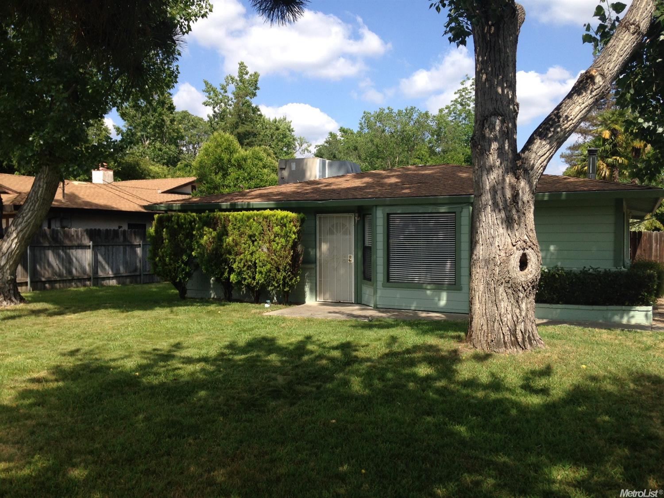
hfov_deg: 55.4
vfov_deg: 42.9
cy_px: 249
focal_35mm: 33
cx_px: 332
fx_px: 633
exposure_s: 1/1205
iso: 50
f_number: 2.4
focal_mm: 4.12
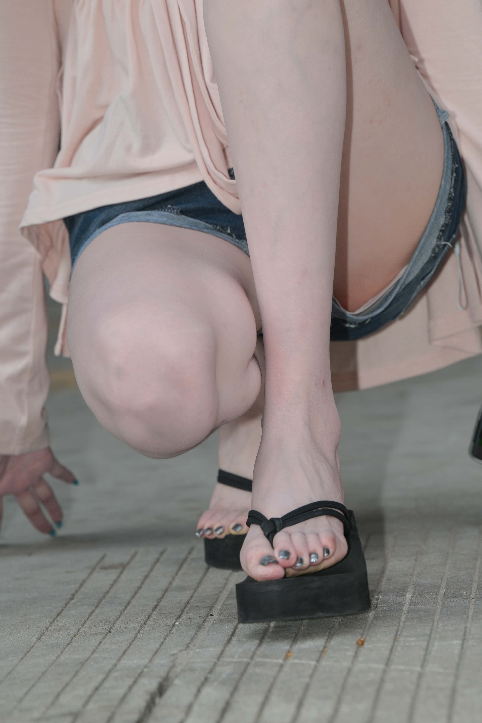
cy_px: 309
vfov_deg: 11.0
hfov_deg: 7.3
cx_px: 248
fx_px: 3755
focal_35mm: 187
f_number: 6.3
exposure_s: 1/200
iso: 160
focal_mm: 155
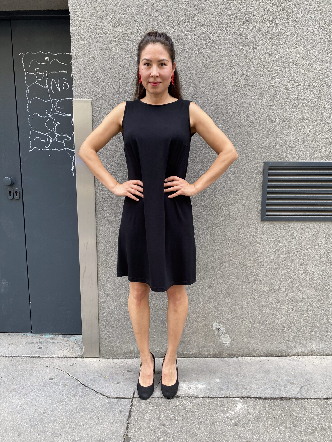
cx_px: 166
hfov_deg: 53.1
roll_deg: -0.2
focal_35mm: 26
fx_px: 332
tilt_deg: -9.6
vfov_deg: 67.3
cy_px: 221
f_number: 1.8
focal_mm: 4.25
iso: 64
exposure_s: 1/121
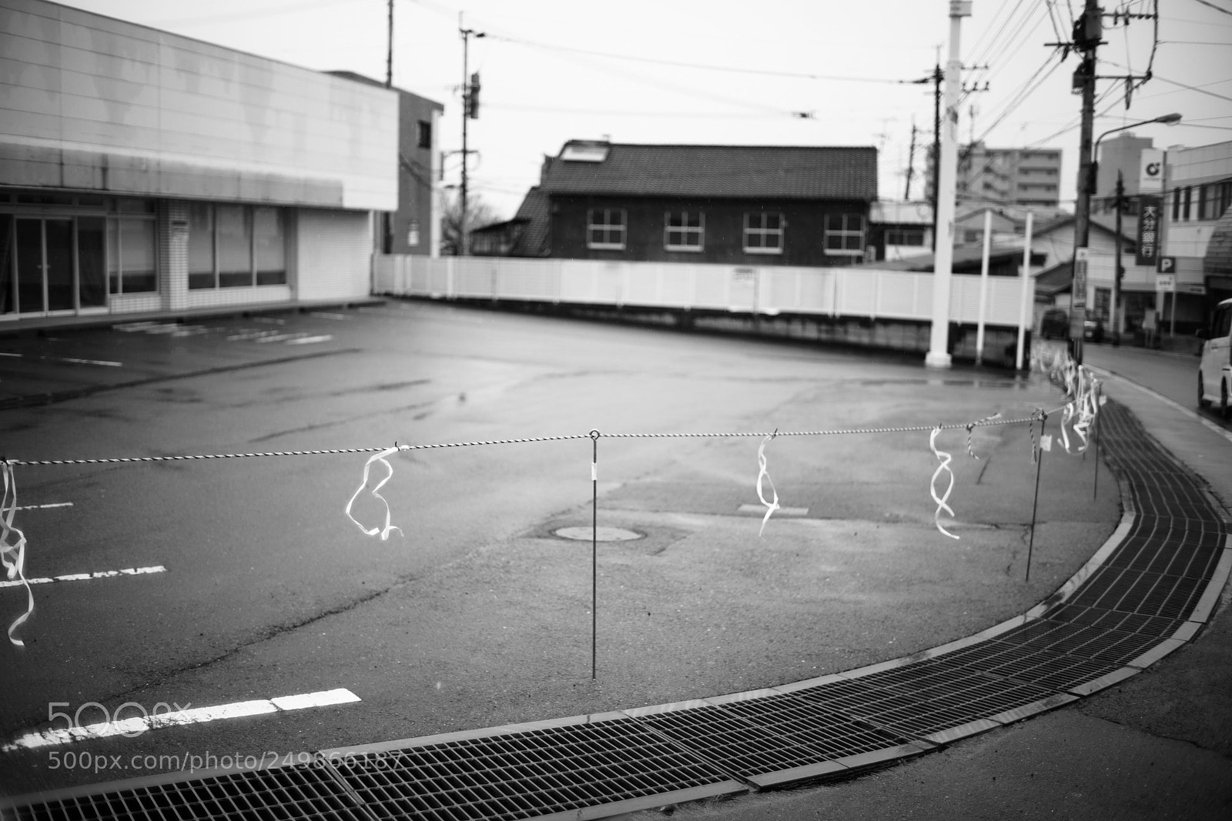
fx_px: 1198
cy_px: 410
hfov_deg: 54.4
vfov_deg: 37.9
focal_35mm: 35
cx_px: 616
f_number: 1.4
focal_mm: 35
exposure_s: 1/800
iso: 100
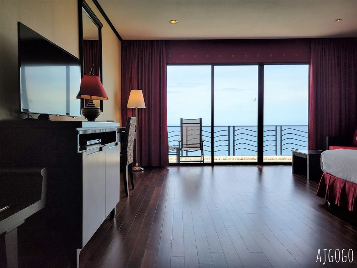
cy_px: 134
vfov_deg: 53.1
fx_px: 268
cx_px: 178
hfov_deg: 67.3
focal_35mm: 26
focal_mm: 5.4
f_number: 1.8
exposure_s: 1/986
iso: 40
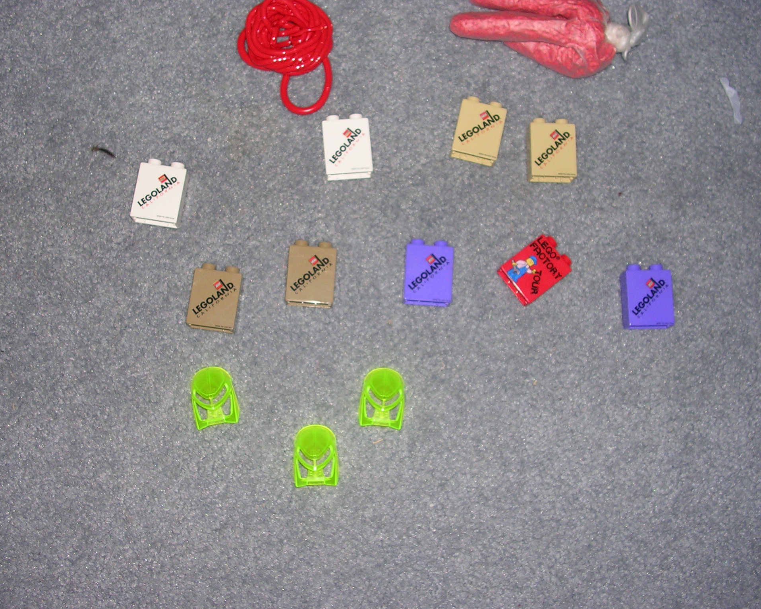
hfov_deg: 38.8
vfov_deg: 31.5
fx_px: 1081
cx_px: 359
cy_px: 305
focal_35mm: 48
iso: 50
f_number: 3
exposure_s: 1/60.1
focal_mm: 7.1
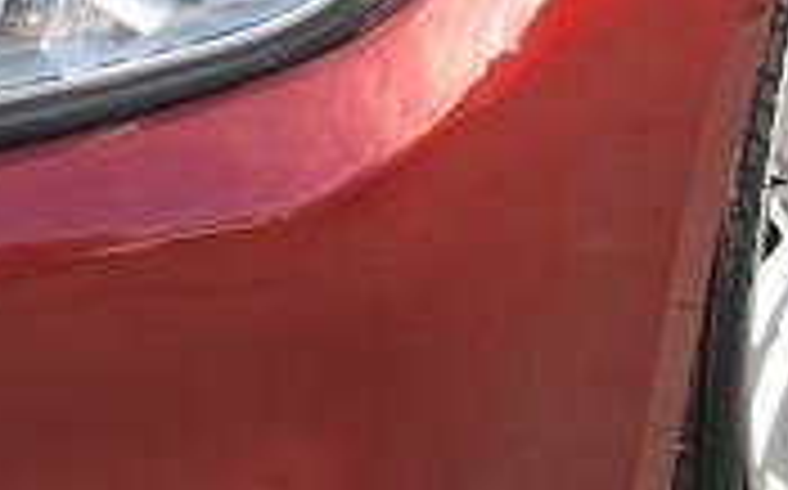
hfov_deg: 11.1
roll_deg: -0.5
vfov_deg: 7.0
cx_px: -468
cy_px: -477
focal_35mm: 180
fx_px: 3862
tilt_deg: -17.2
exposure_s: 1/148
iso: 25
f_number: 2.2
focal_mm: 4.15
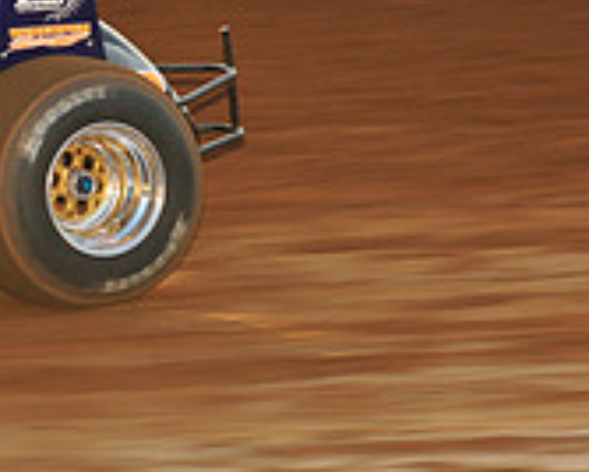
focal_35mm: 390
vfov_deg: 4.0
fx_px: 6806
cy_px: -81
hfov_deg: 4.9
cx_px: -282
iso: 640
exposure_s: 1/320
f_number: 7.1
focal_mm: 120
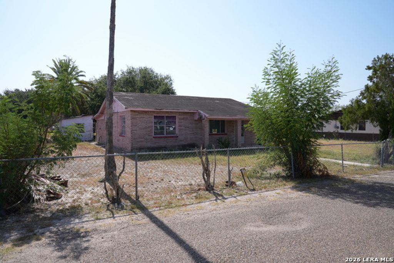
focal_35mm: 24
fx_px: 263
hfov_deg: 73.7
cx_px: 197
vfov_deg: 53.1
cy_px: 132
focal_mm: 24
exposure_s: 1/500
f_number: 7.1
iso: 200
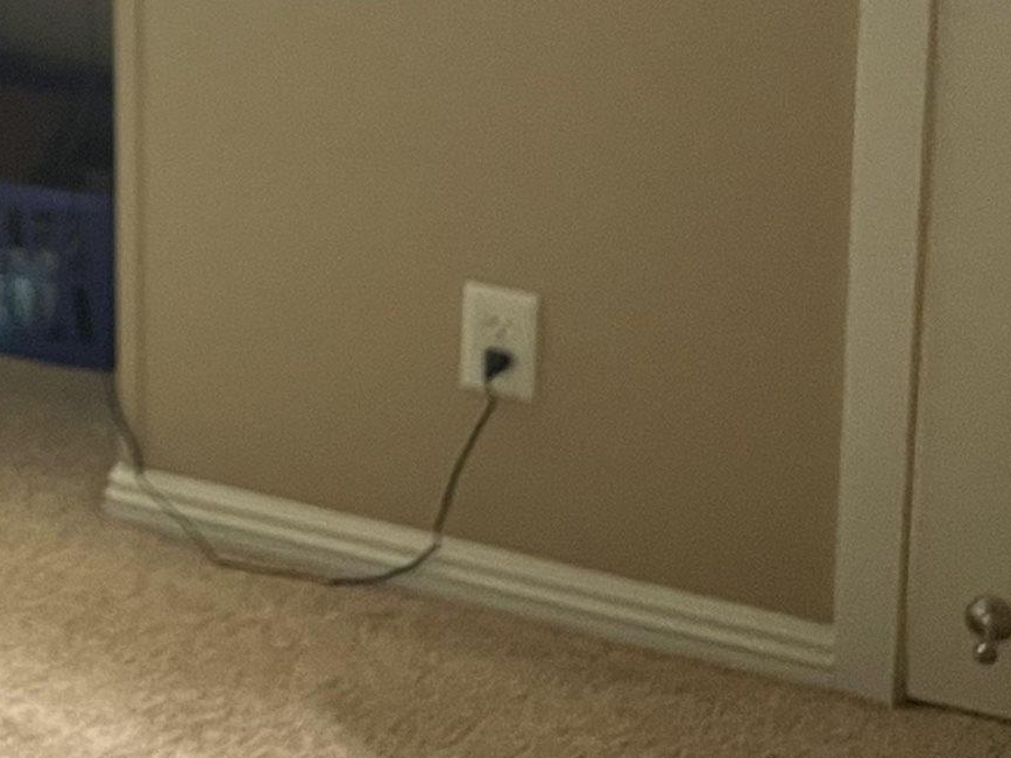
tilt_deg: -11.0
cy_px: -401
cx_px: -530
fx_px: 2687
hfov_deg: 18.7
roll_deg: +2.1
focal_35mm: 92
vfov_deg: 14.8
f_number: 1.6
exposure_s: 1/41
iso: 500
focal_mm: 4.2
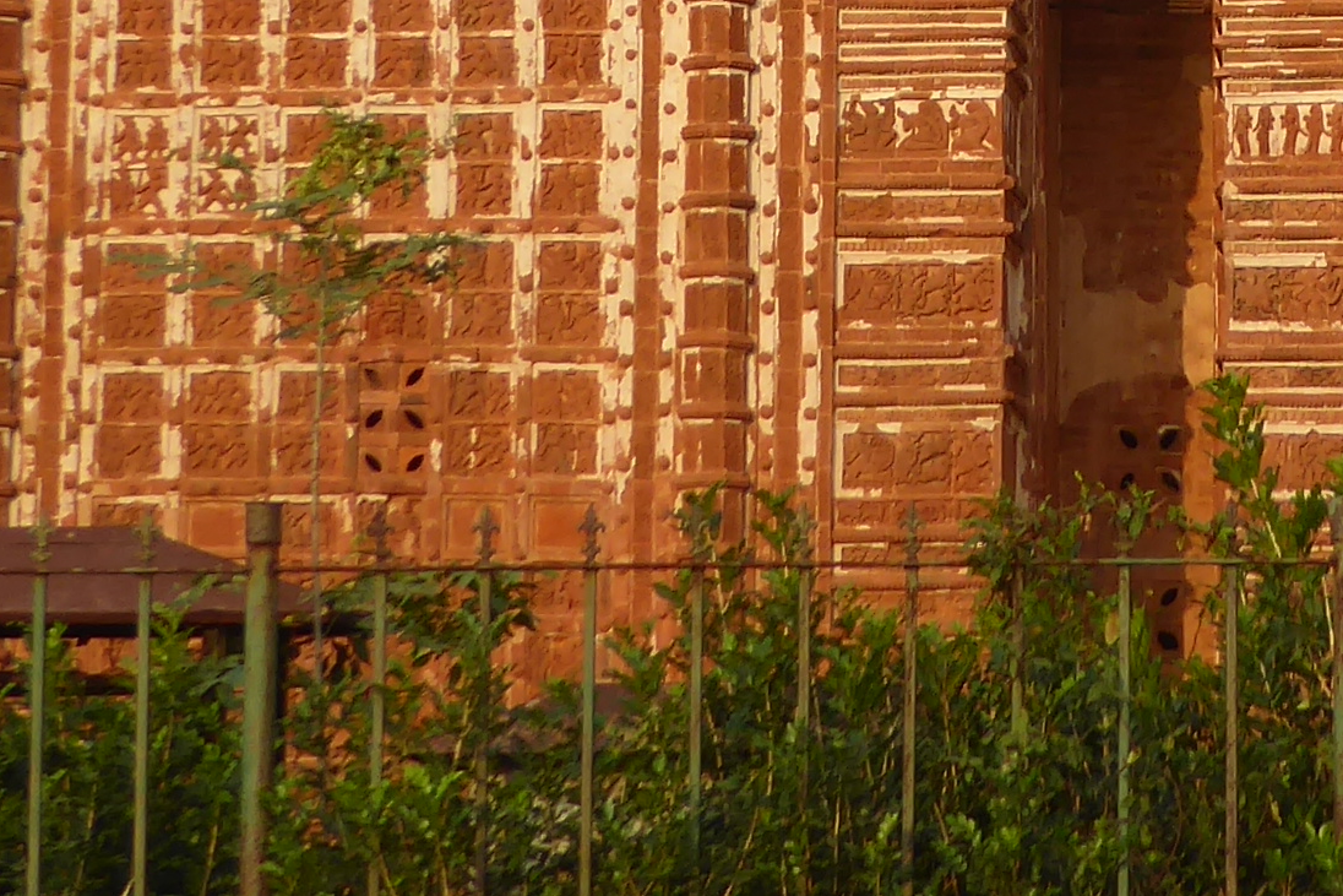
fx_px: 6939
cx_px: 1100
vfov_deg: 7.3
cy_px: -289
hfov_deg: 11.0
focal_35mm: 186
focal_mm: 8.4
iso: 80
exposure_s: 1/250
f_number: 4
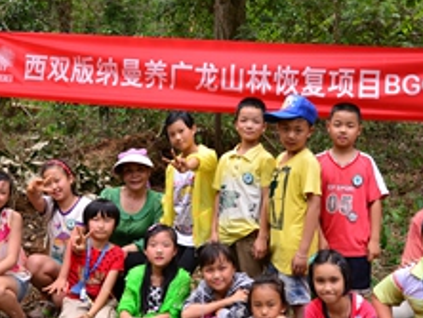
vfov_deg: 28.1
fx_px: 636
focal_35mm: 52
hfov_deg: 36.8
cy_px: 145
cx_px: 215
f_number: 5.6
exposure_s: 1/125
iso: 100
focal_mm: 24
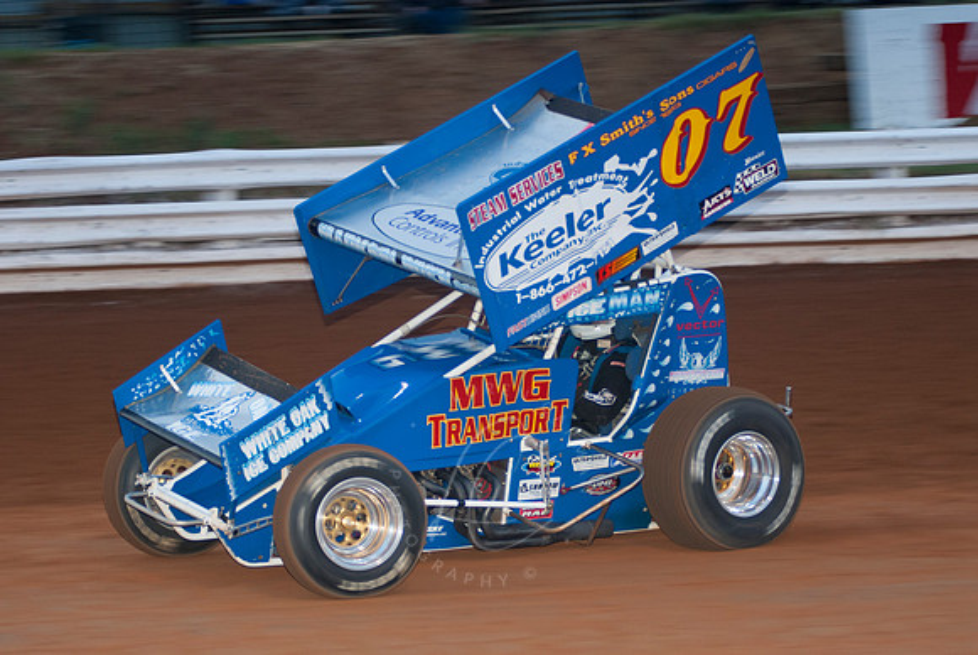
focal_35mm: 142
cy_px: 328
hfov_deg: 14.4
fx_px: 3875
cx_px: 489
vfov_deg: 9.7
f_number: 2.8
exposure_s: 1/400
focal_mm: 95
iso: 250
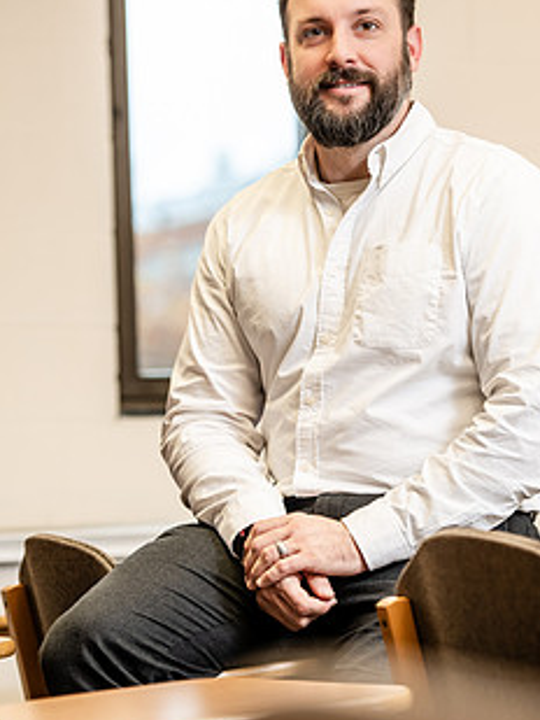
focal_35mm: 140
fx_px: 2910
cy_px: 347
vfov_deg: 14.1
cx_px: 312
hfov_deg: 10.6
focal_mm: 100
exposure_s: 1/200
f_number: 3.2
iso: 800
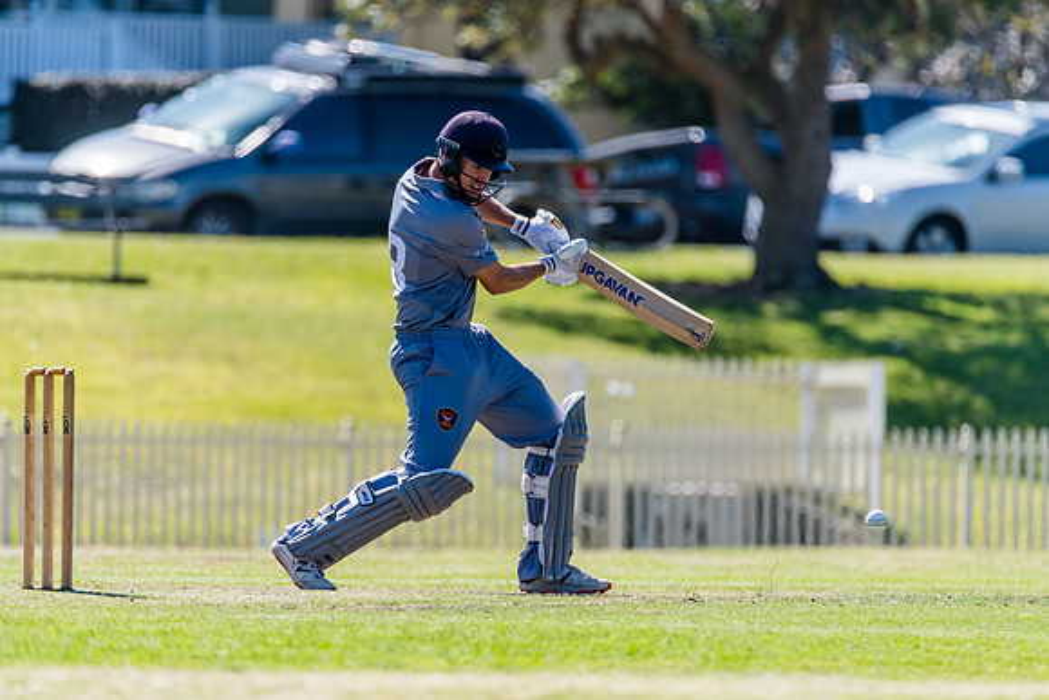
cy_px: 350
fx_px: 18604
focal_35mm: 638
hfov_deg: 3.2
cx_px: 524
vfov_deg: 2.2
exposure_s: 1/2000
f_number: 6.3
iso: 640
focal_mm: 600
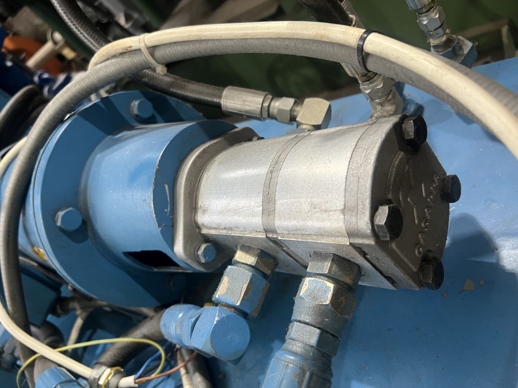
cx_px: 259
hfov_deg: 67.3
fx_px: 389
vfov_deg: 53.1
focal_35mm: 26
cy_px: 194
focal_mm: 5.7
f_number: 1.5
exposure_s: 1/60
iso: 125
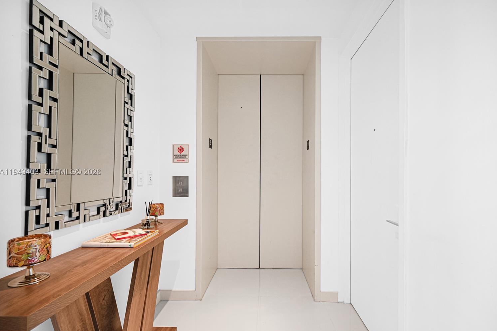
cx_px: 264
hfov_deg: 100.3
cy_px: 172
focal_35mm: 15
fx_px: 207
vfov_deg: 77.3
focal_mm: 14
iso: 180
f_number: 4
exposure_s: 1/15
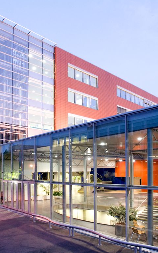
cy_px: 128
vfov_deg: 68.4
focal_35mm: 27
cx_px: 90
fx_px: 186
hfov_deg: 45.9
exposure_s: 1/15
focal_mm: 17
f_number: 5
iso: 800
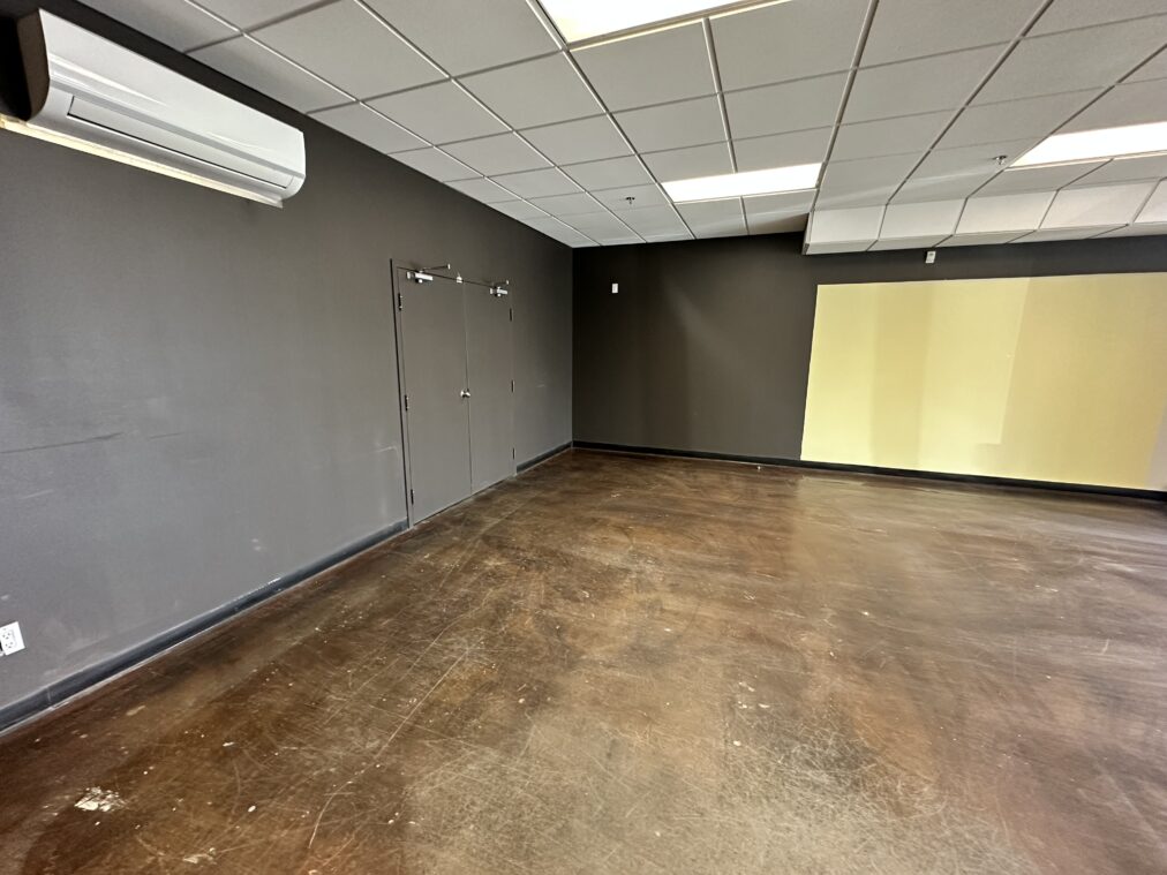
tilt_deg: -10.3
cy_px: 438
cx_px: 584
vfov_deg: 85.7
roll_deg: -0.5
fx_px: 472
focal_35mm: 14
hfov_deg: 102.1
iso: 500
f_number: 2.2
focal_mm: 2.22
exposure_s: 1/60
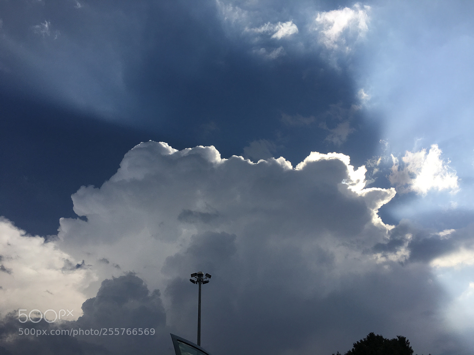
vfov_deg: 48.2
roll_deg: +1.1
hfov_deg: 61.7
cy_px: 178
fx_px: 397
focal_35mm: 29
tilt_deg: +35.8
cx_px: 237
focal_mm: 4.15
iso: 25
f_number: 2.2
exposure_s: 1/3663
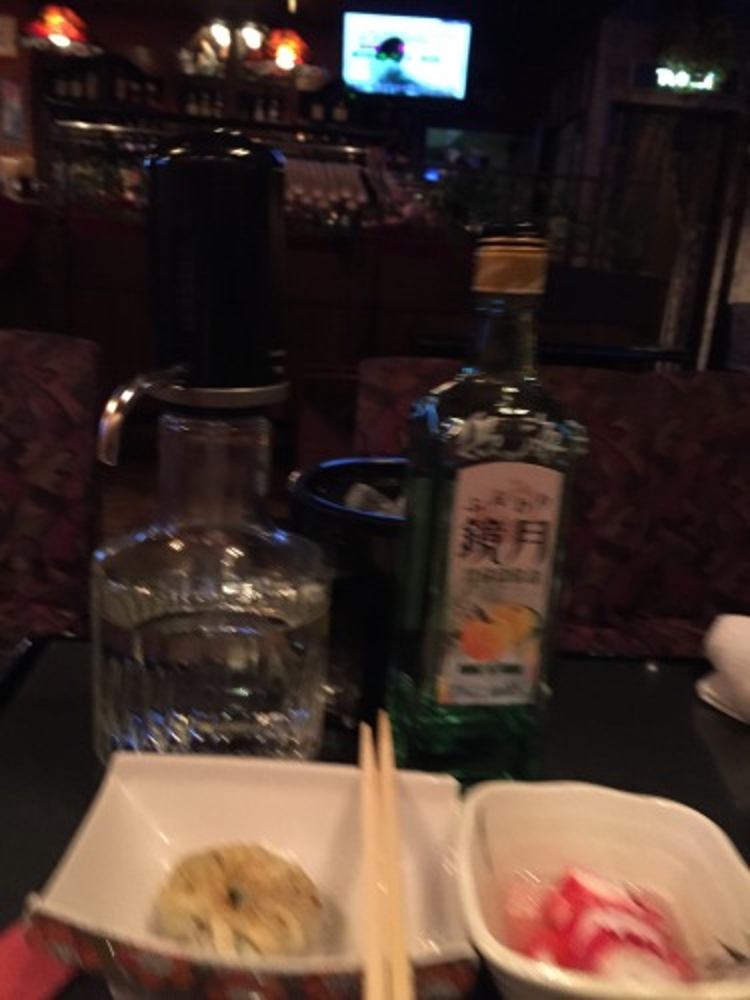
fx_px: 838
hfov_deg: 48.2
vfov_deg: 61.7
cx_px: 375
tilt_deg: -18.7
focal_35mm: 29
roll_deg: -5.8
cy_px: 500
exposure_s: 1/15
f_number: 2.2
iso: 320
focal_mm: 4.15
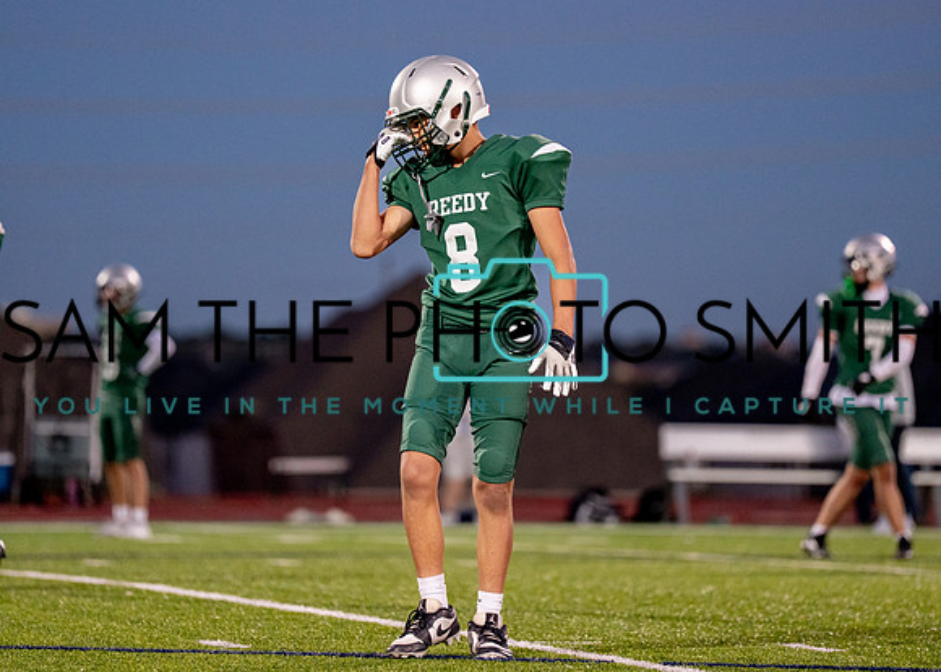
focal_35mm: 261
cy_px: 325
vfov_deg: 5.5
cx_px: 479
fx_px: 6987
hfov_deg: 7.7
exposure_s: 1/1000
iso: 2000
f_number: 2.8
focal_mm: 185
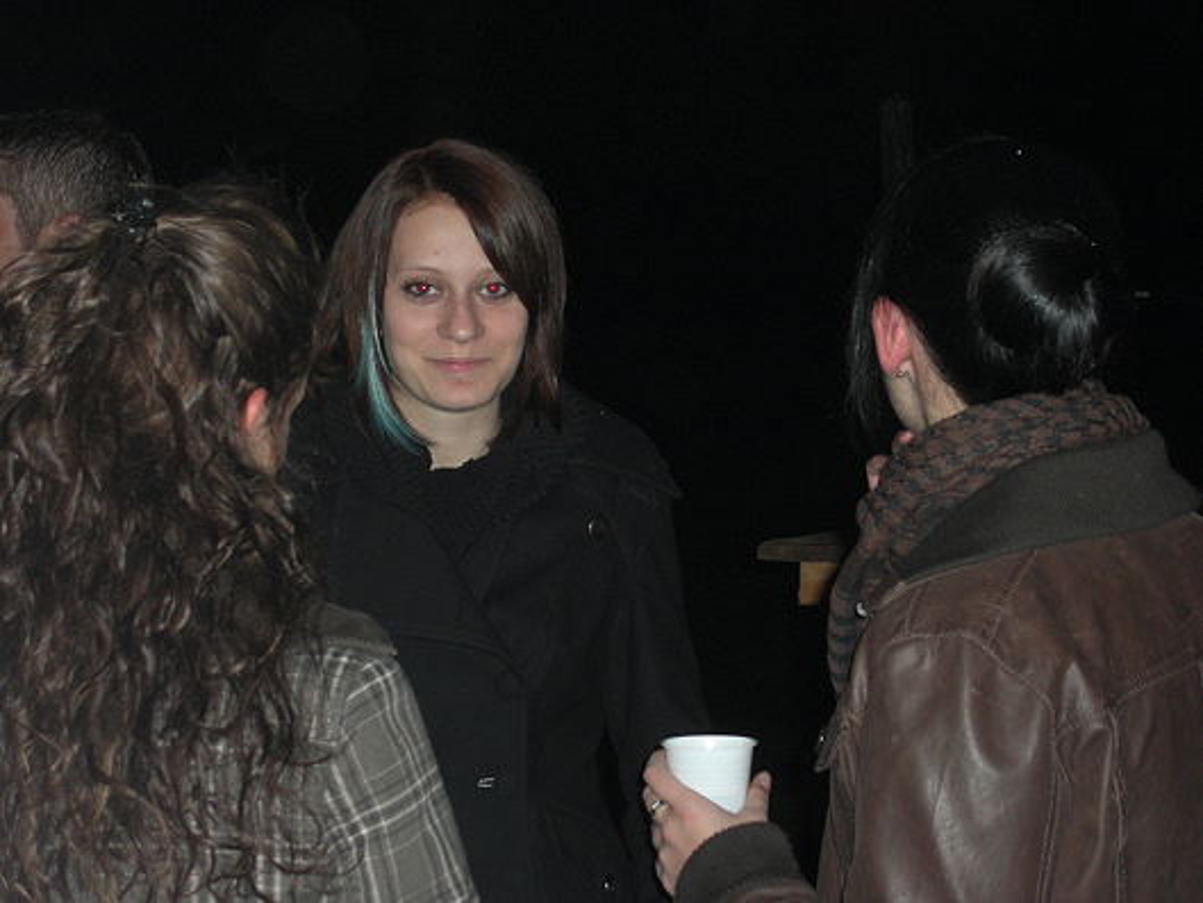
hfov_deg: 24.4
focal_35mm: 80
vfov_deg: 18.4
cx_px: 602
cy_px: 452
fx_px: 2781
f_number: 4.4
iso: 200
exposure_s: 1/60
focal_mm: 16.6
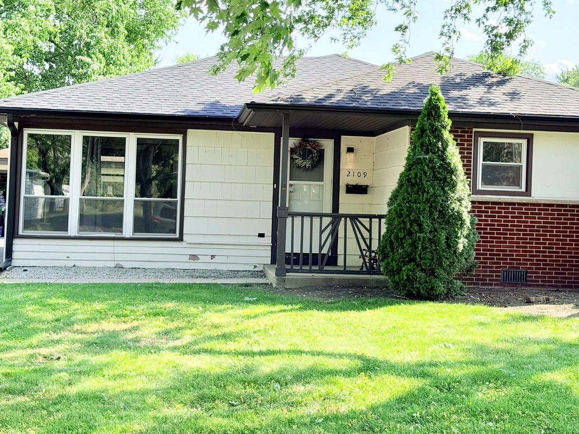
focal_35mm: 59
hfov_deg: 32.7
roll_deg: -1.4
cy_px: 170
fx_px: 987
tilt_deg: +1.7
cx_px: 314
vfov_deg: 24.8
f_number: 1.78
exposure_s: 1/1795
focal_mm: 6.76
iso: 100
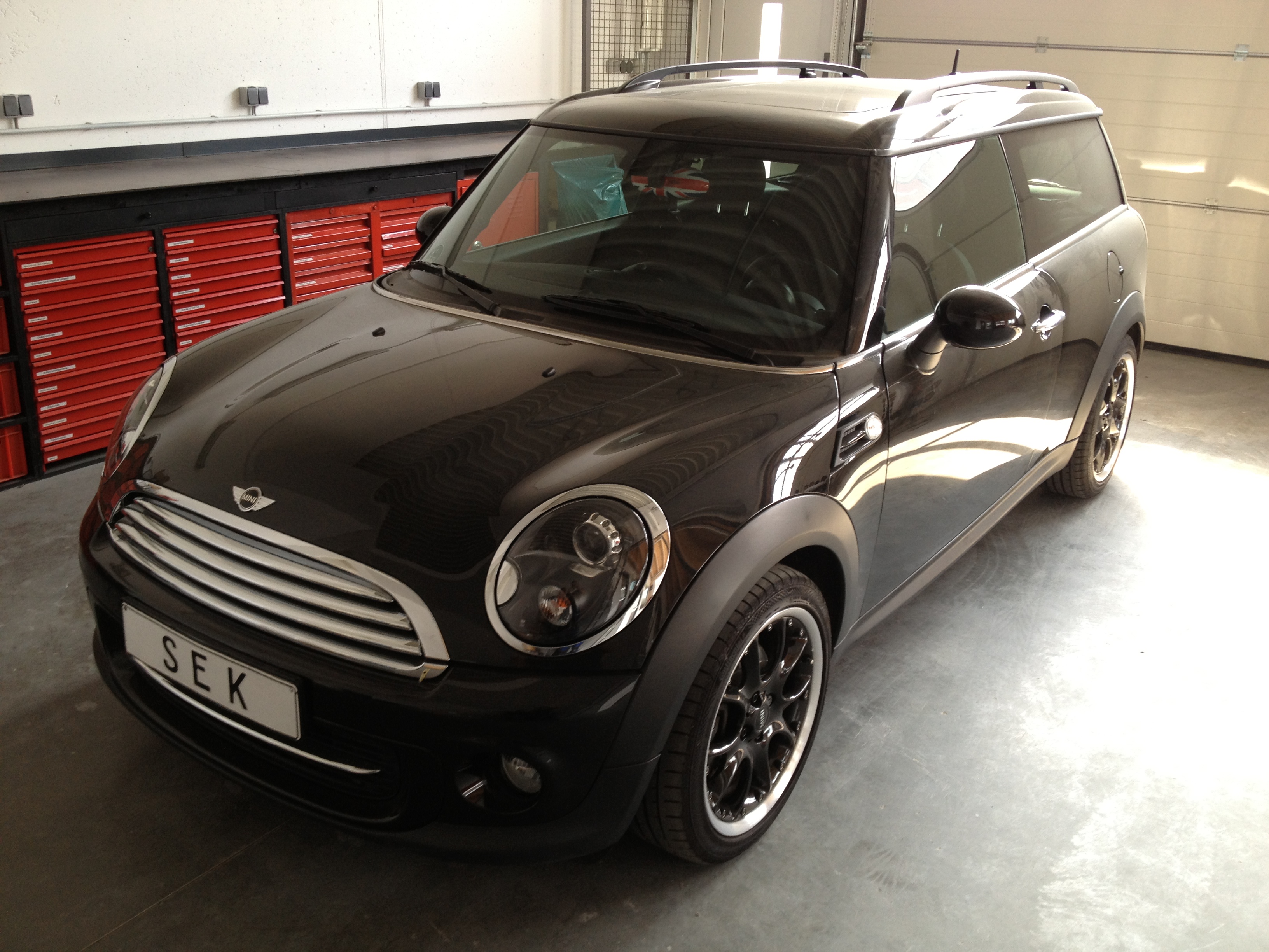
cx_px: 634
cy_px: 476
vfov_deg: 40.7
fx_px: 1283
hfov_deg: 52.6
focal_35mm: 35
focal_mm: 4.28
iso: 50
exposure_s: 1/24
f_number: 2.4
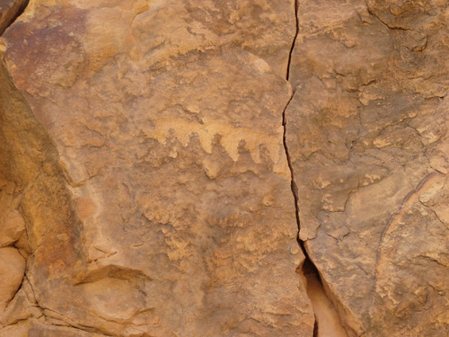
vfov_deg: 10.6
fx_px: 1816
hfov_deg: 14.1
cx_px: 224
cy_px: 168
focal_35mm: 140
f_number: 5.9
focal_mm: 25
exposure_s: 1/125
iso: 320
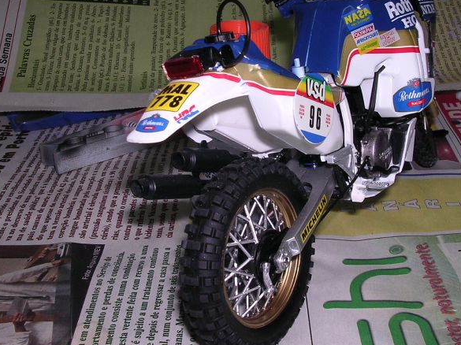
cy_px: 133
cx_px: 268
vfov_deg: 27.9
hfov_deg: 36.8
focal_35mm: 52
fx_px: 692
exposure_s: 1/60.1
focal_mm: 5.8
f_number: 5.6
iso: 100
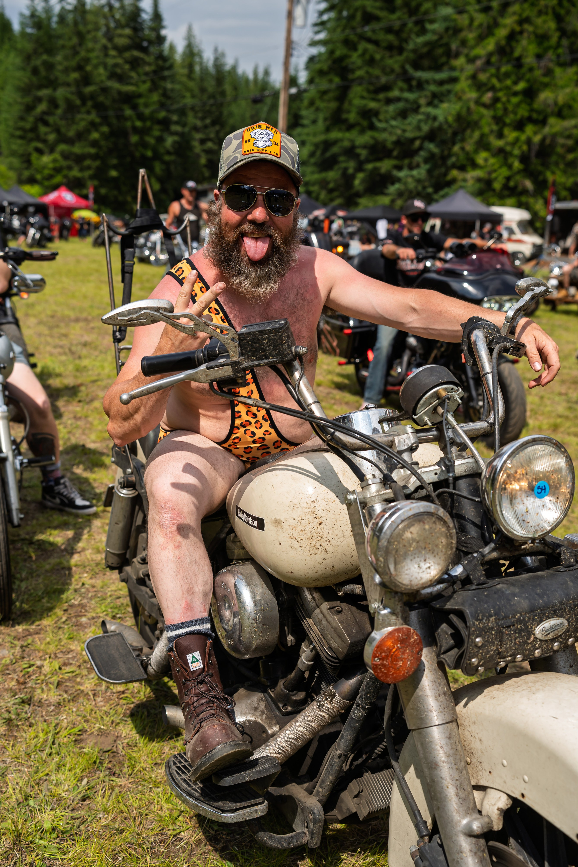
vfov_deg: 53.1
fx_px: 867
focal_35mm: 36
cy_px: 430
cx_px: 292
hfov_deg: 36.9
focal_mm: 35
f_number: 4
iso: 100
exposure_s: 1/1000
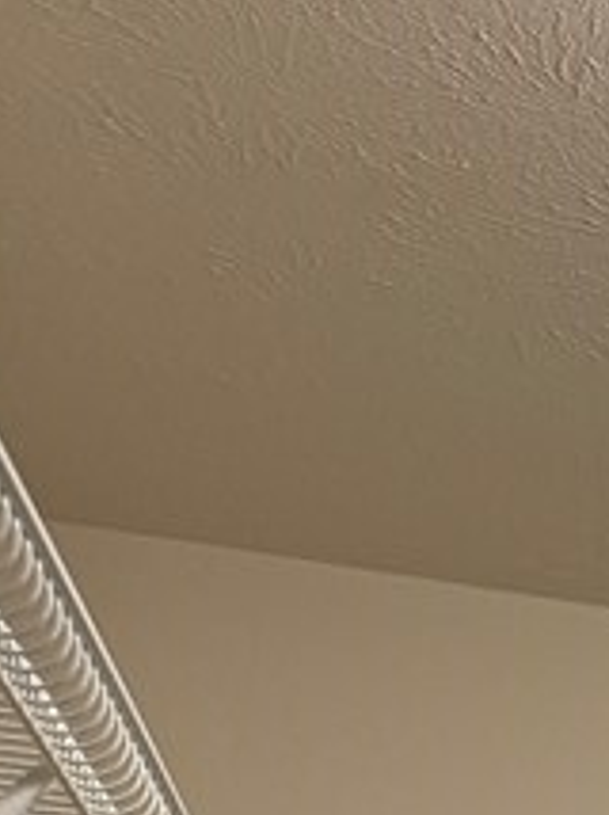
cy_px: 1855
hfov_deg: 11.0
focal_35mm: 115
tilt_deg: -4.1
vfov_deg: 13.4
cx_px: 1427
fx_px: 2703
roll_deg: -2.4
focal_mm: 6.76
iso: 200
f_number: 1.78
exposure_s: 1/60
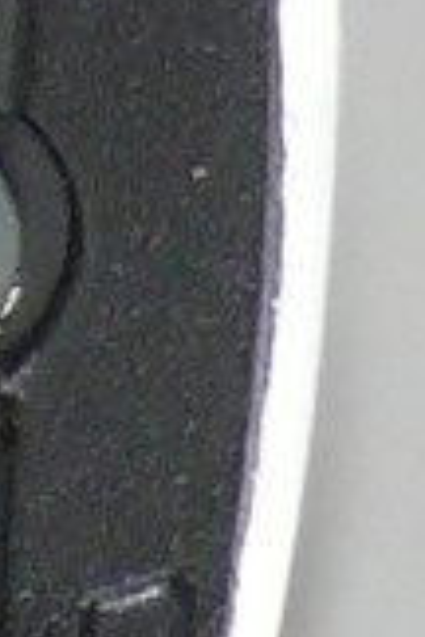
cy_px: 75
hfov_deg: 1.2
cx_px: -2086
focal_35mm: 1127
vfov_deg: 1.8
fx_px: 19956
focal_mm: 14
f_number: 4
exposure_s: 1/30
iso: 100
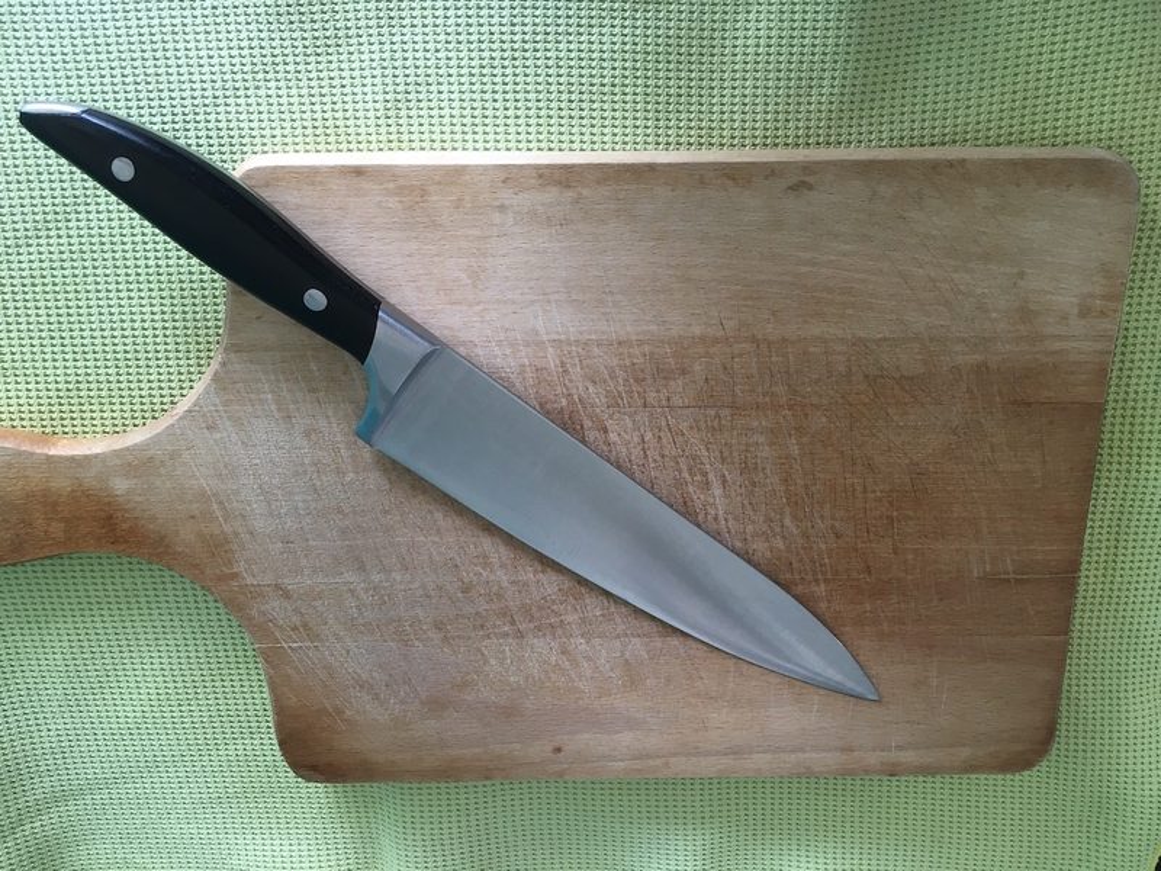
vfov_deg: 48.2
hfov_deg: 61.7
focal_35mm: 29
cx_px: 580
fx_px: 973
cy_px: 436
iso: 40
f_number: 2.2
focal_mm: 4.15
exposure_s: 1/33
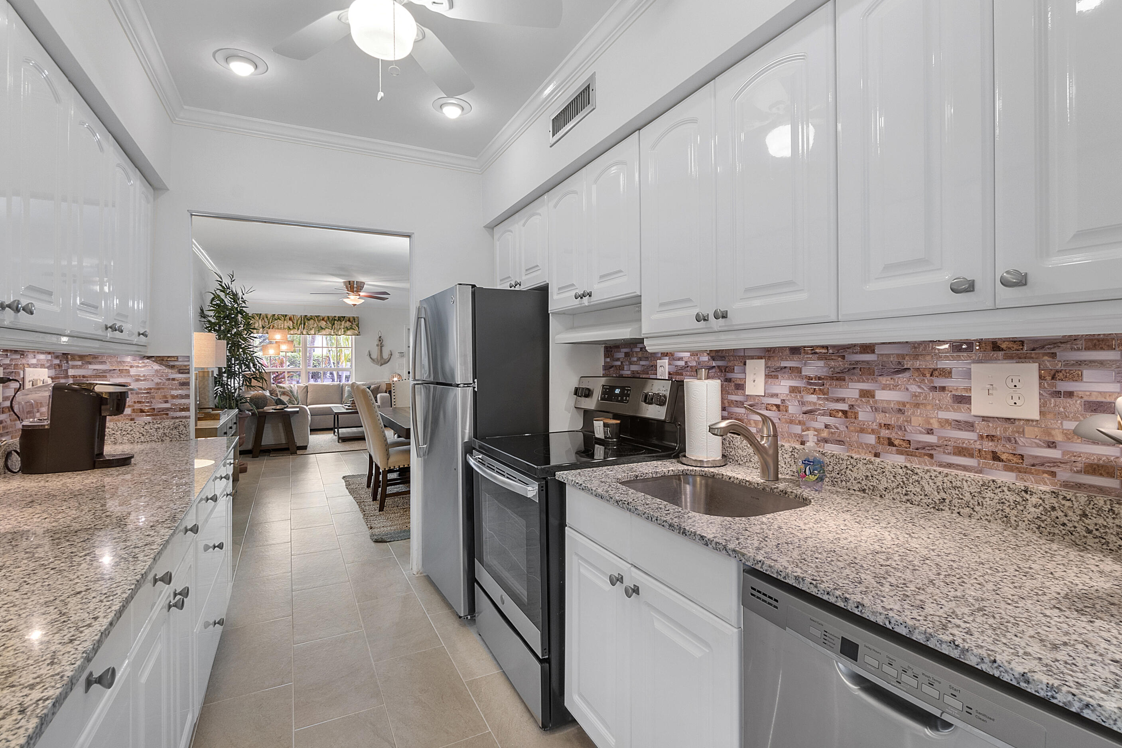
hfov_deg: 96.7
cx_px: 563
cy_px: 365
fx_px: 499
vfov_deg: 73.7
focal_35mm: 16
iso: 160
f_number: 11
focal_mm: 10
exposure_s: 1/2.5
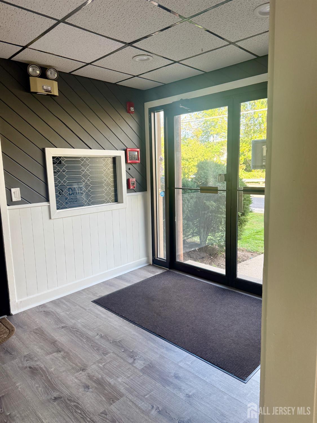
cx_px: 158
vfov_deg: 71.6
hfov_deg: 56.8
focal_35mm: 24
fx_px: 293
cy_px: 212
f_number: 1.78
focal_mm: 6.76
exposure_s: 1/212
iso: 200
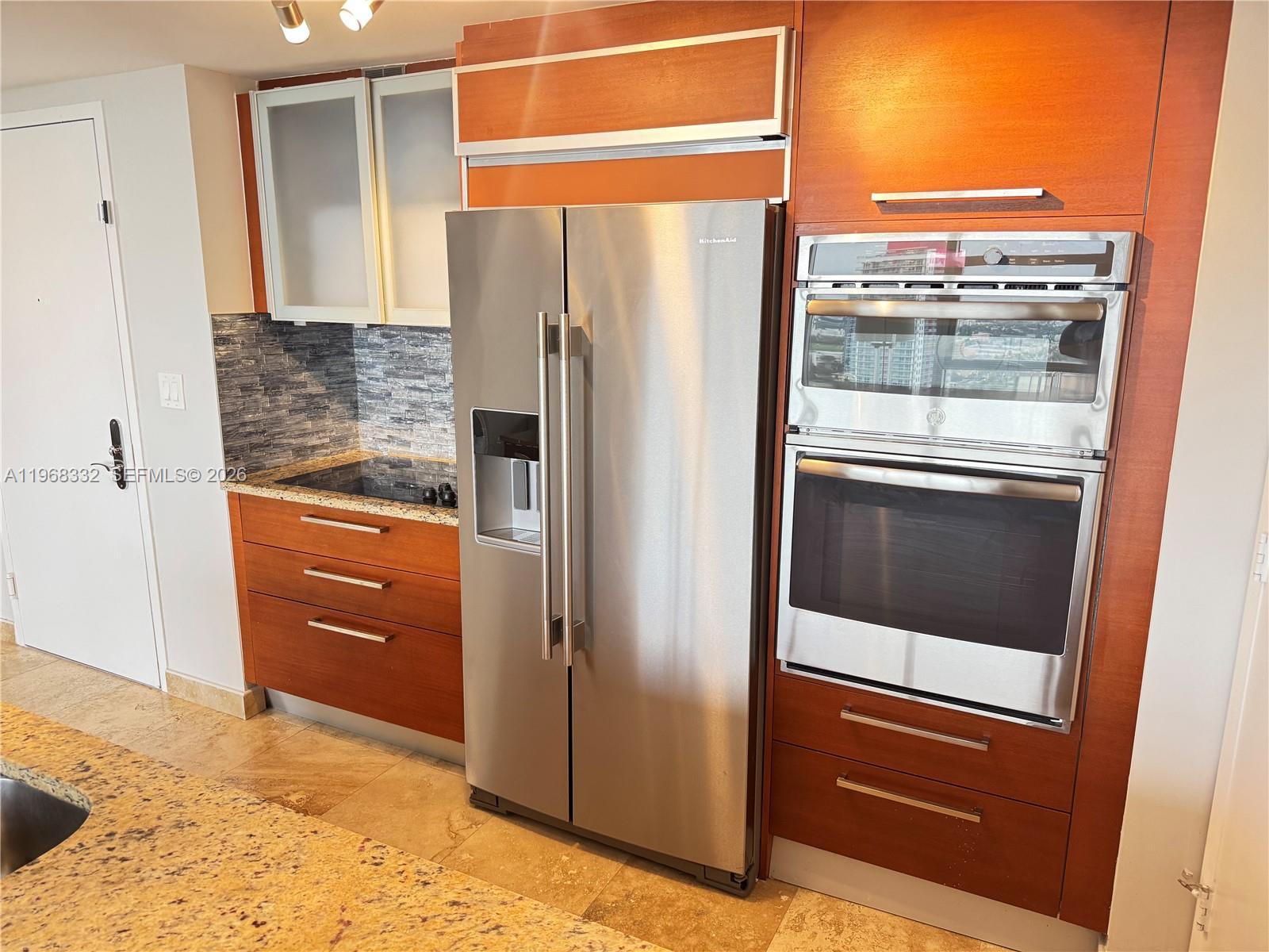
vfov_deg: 56.8
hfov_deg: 71.6
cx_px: 634
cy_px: 476
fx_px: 880
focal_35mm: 24
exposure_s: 1/60
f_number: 1.78
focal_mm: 6.76
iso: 320
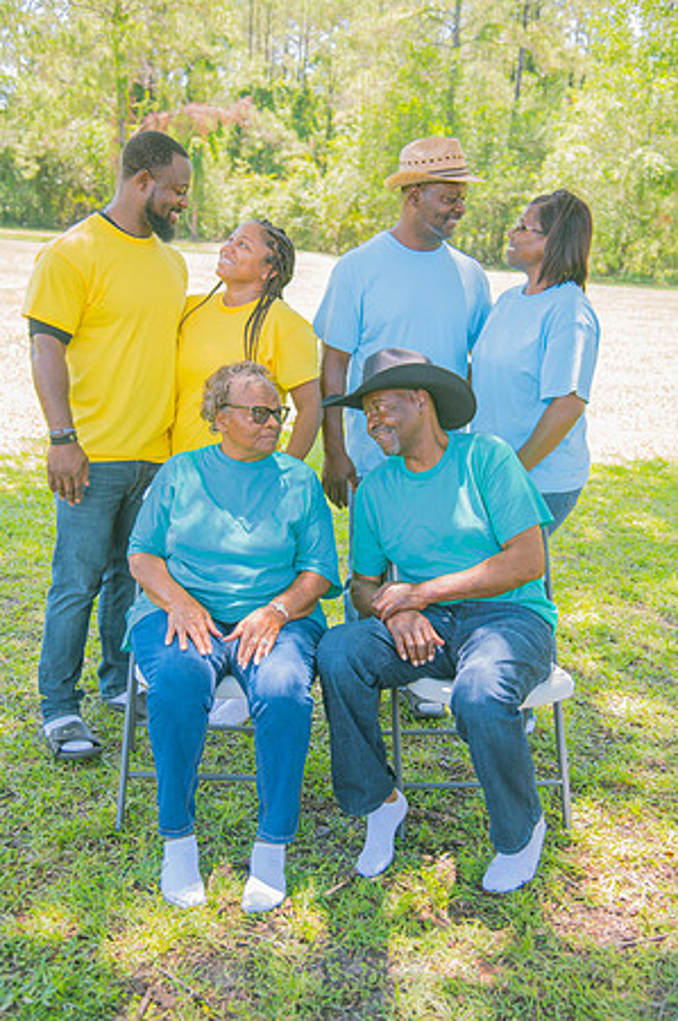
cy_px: 510
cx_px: 339
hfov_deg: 33.3
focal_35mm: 40
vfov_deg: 48.5
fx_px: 1133
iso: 250
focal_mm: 40
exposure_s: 1/125
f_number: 4
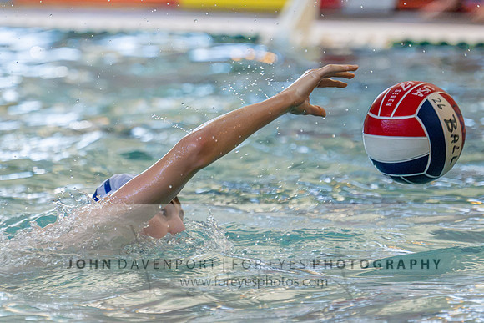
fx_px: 5264
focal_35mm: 391
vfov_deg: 3.5
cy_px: 147
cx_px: 77
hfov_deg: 5.3
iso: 7200
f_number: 4
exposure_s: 1/1000
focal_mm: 230
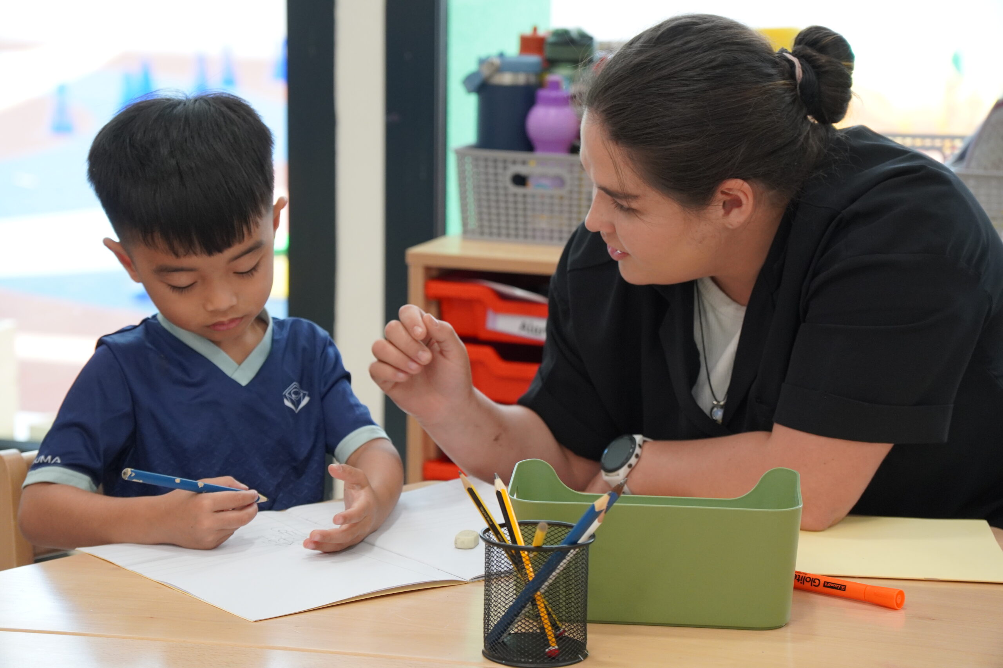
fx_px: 2925
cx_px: 502
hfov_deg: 19.5
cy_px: 334
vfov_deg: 13.0
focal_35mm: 105
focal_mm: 70
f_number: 4
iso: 1000
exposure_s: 1/160
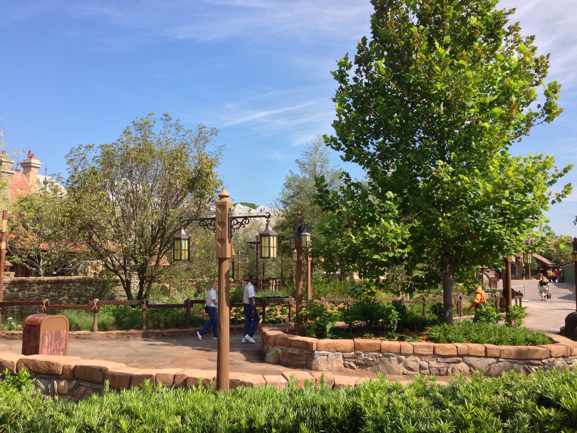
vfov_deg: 42.9
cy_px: 216
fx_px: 550
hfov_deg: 55.4
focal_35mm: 33
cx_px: 288
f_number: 2.4
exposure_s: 1/861
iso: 50
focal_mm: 4.13
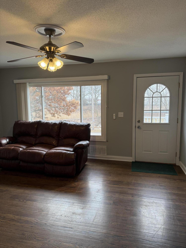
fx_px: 172
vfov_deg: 71.6
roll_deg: +0.5
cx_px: 93
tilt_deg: -6.3
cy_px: 124
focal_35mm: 24
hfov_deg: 56.8
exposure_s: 1/151
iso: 125
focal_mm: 6.76
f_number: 1.78
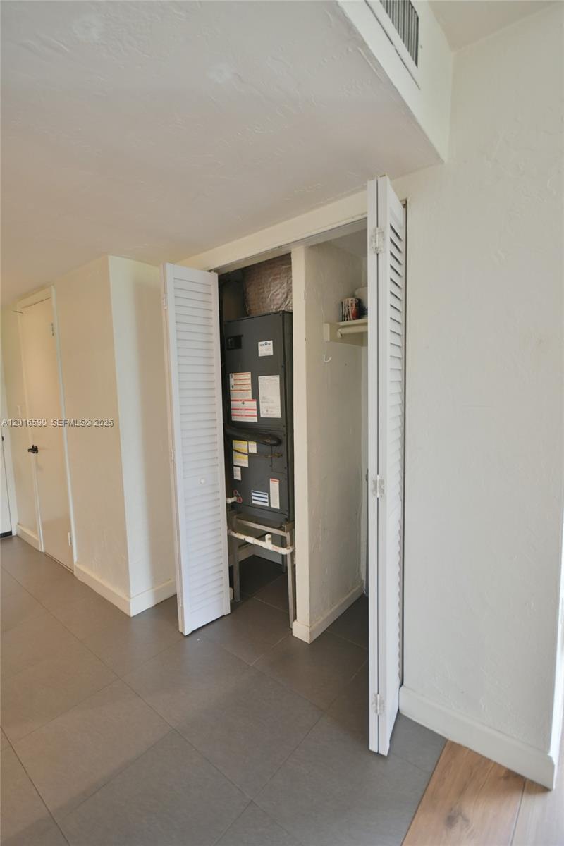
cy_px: 423
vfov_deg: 95.0
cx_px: 282
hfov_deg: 72.1
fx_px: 388
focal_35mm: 16
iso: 1250
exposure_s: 1/80
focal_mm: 11
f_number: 4.2
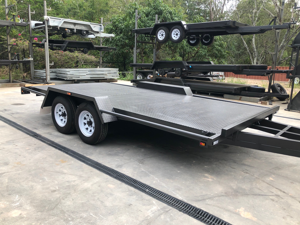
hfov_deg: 63.4
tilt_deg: -11.4
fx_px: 243
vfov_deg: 49.7
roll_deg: -1.8
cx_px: 150
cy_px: 112
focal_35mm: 28
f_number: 1.8
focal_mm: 4
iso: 20
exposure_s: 1/249
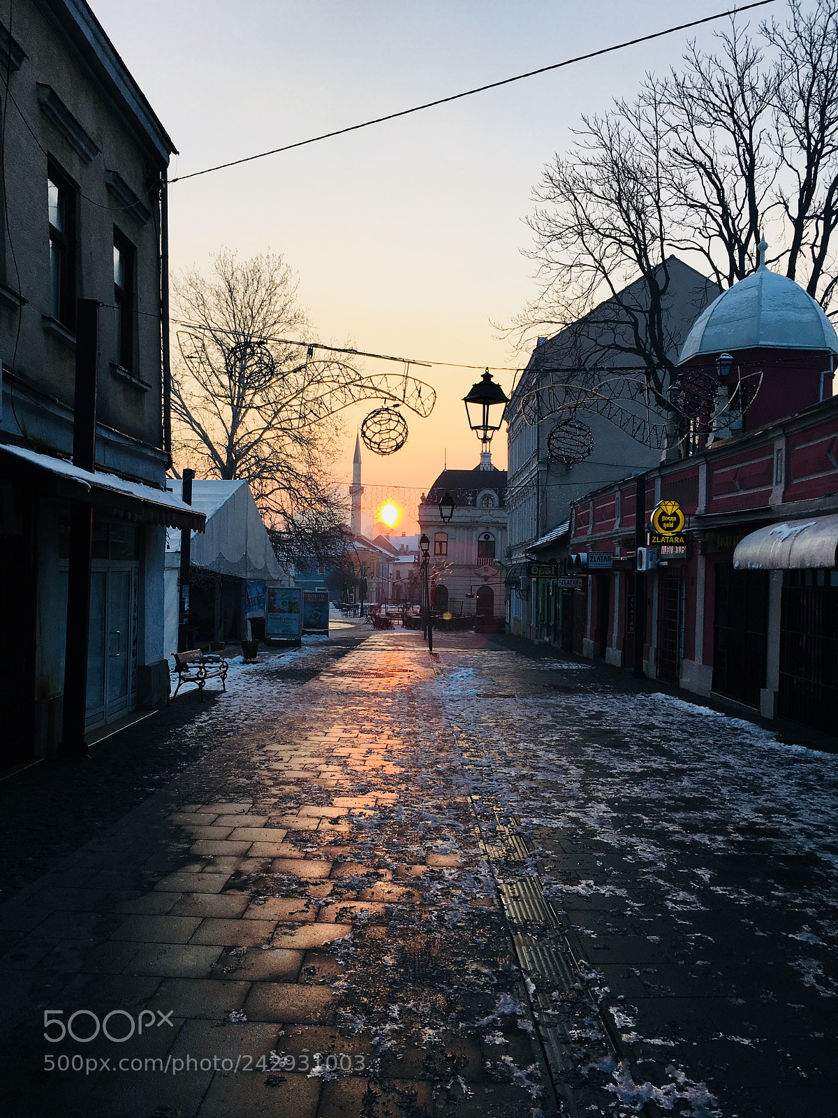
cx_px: 419
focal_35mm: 29
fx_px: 936
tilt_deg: -0.8
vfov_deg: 61.7
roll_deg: -1.7
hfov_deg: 48.2
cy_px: 559
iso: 25
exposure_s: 1/549
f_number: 2.2
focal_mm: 4.15
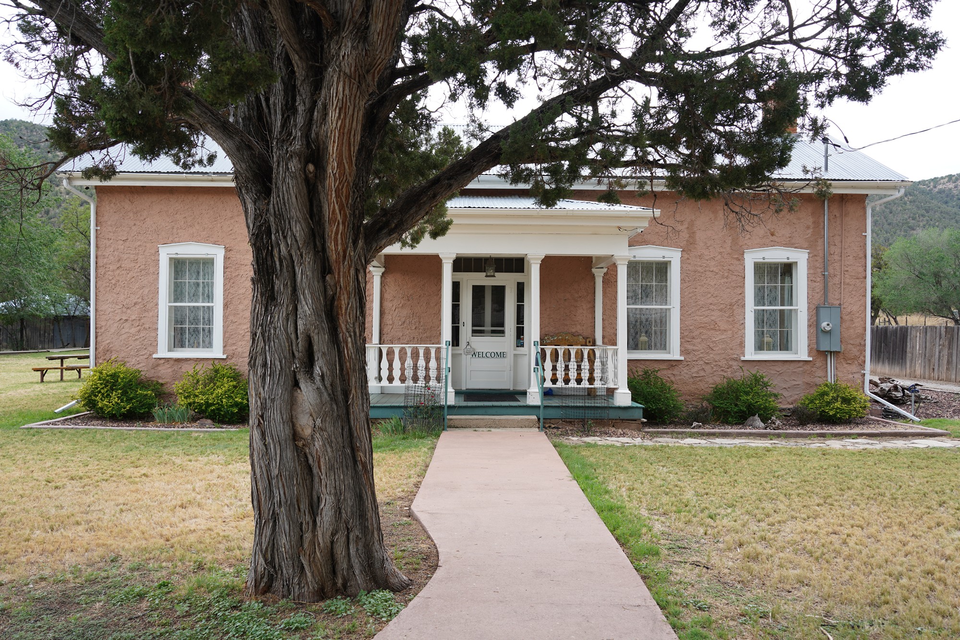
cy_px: 320
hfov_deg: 65.5
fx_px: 747
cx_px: 480
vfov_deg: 46.4
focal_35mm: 28
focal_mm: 28
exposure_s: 1/30
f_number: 6.3
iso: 100
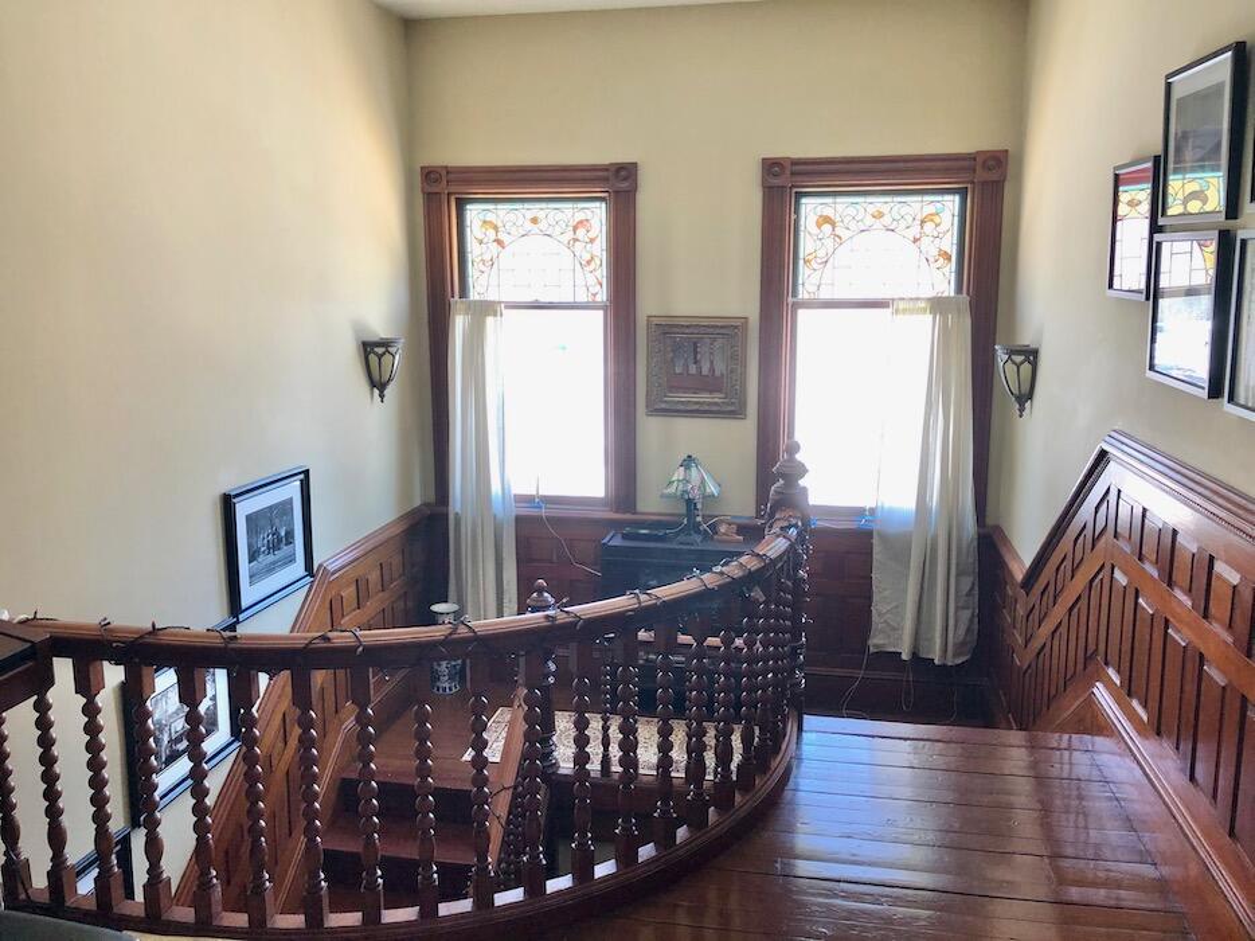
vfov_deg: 49.7
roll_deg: +0.1
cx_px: 628
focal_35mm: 28
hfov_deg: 63.5
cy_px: 470
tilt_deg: -11.1
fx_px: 1015
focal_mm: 3.99
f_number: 1.8
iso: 25
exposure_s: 1/40
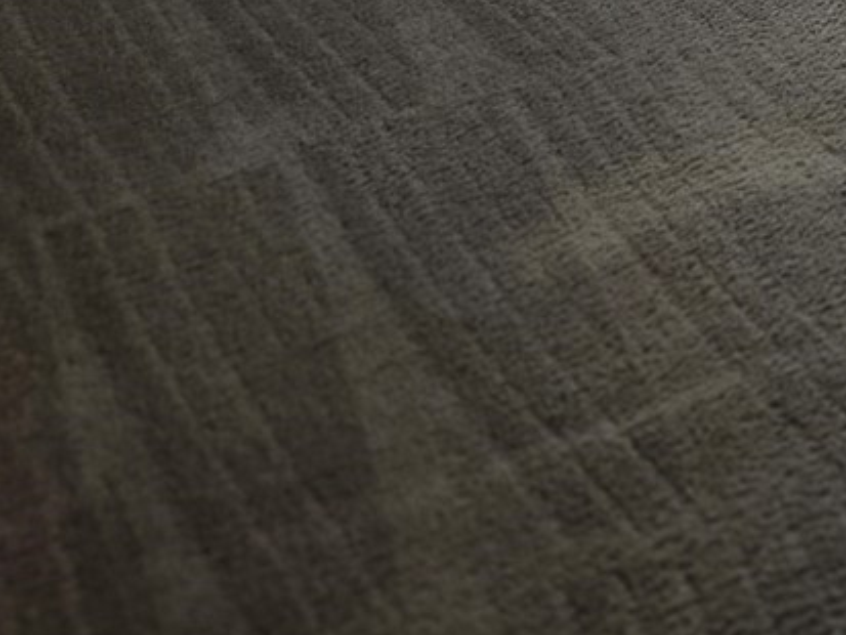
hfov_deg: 18.9
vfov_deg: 14.4
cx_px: 1327
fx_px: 2176
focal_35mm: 89
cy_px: -551
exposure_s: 1/359
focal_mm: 6.3
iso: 200
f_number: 1.7
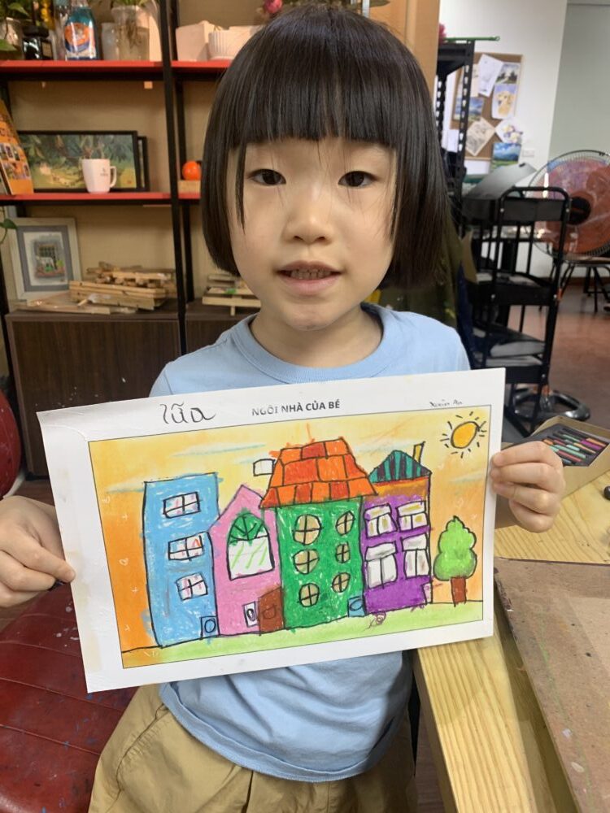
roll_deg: -0.1
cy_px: 406
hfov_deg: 53.1
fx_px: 611
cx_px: 305
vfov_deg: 67.3
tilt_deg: -19.2
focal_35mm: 26
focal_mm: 4.25
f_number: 1.8
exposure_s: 1/50
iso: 64
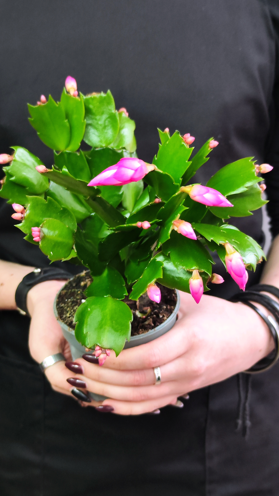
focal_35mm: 26
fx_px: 342
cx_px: 130
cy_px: 249
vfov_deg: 71.9
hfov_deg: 44.4
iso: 1245
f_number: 1.69
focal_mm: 7.01
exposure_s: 1/50
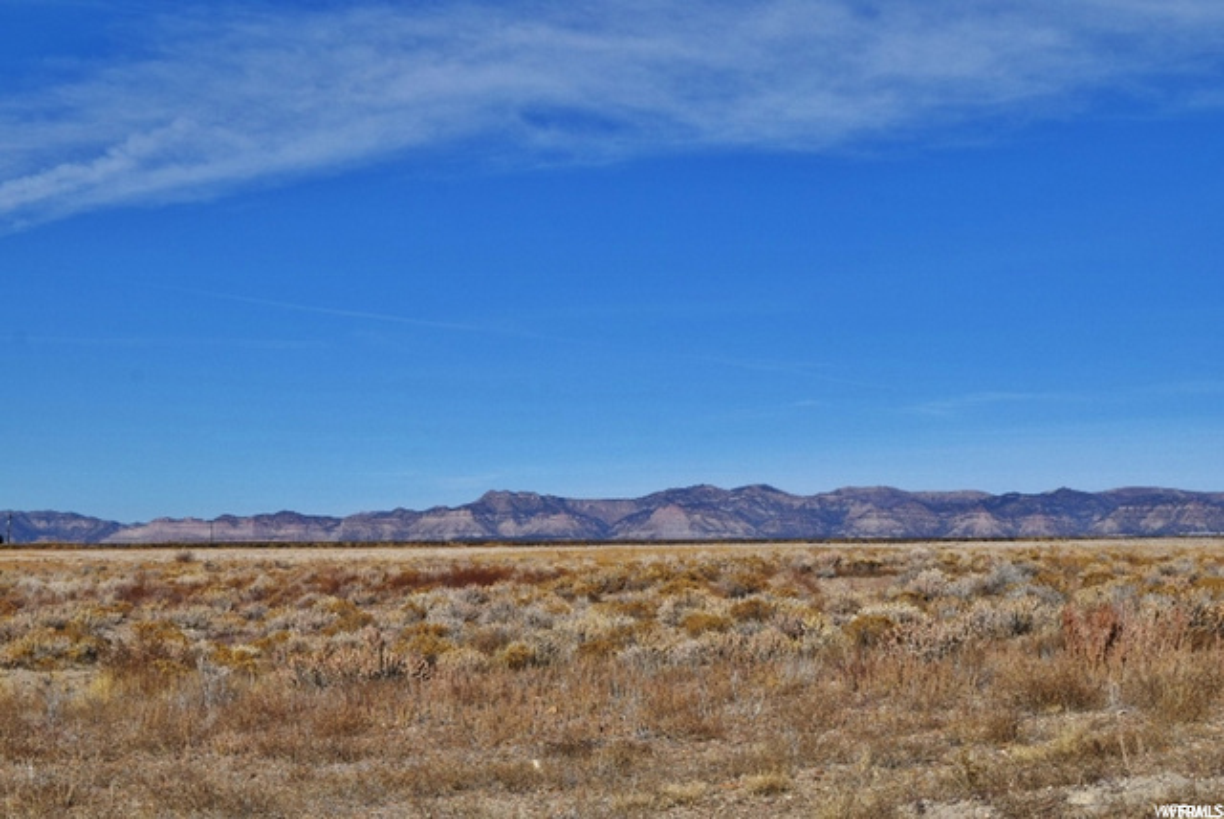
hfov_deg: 28.0
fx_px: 2450
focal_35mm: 72
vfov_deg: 19.0
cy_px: 410
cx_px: 612
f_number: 13
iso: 200
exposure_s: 1/640
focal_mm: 48
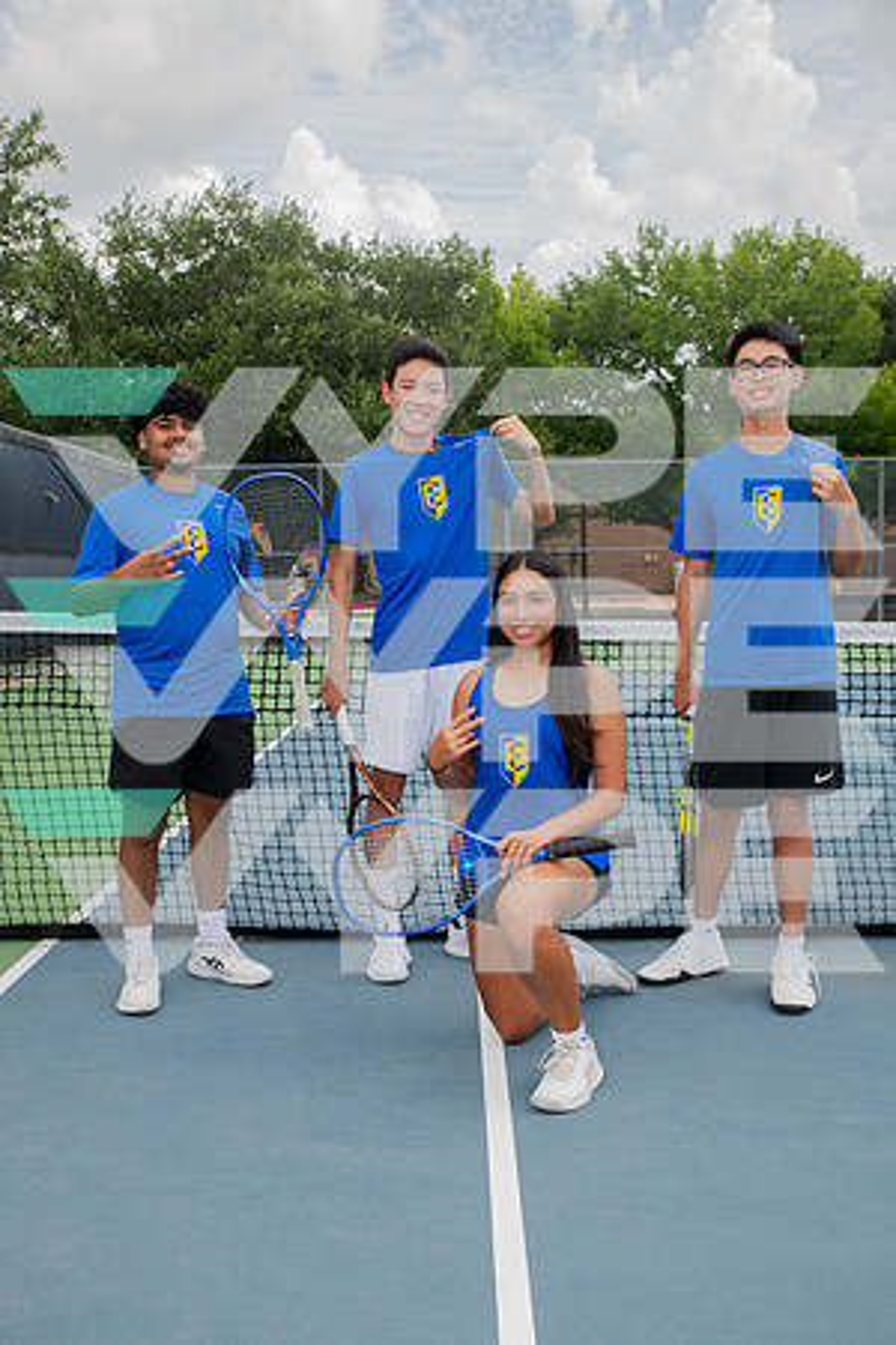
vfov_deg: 53.1
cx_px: 448
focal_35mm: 36
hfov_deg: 36.9
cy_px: 672
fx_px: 1344
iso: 100
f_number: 6.3
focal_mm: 36
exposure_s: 1/320
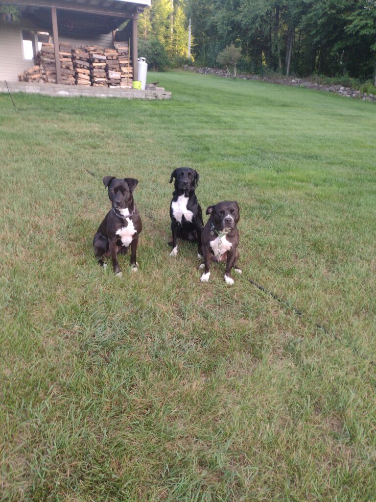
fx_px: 391
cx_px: 188
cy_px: 251
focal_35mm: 27
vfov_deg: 65.3
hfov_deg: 51.4
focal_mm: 4.71
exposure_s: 1/60
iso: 138
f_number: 1.7
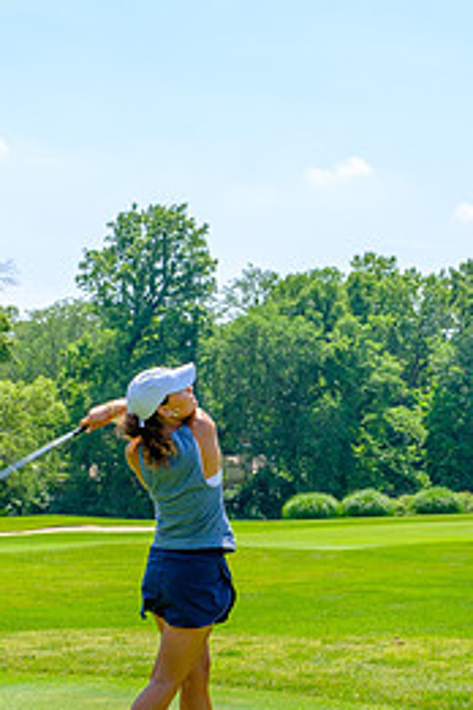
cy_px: 520
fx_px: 1833
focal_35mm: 93
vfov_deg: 21.7
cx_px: 228
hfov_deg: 14.7
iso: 200
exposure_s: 1/320
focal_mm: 35.8
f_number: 5.6
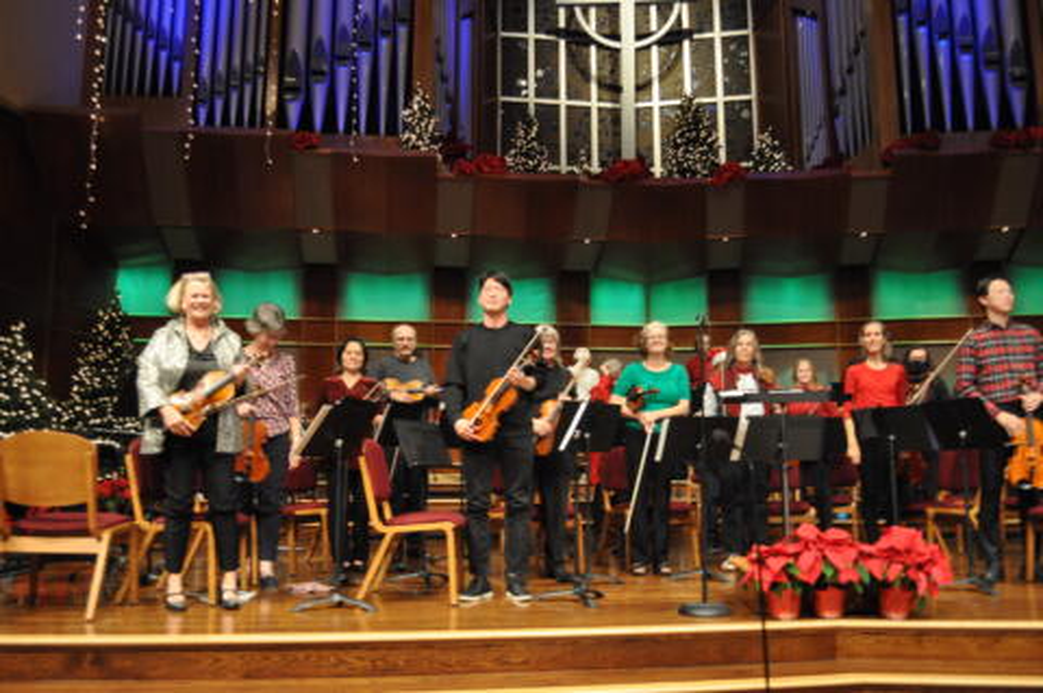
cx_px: 522
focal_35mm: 30
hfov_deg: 62.0
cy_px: 346
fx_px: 868
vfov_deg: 43.5
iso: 800
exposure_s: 1/40
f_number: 3.8
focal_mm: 20
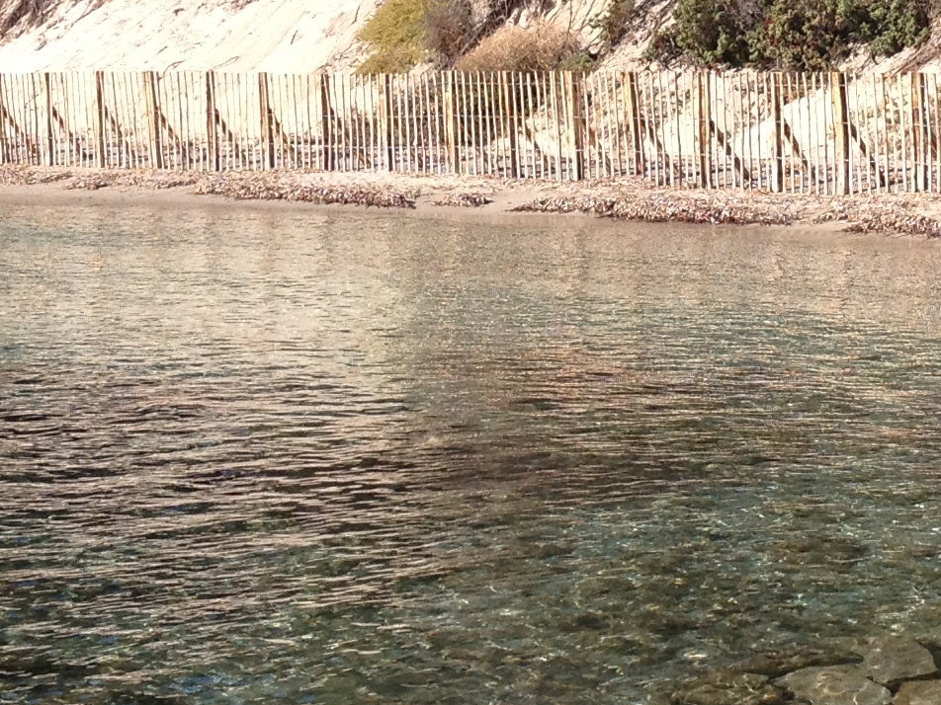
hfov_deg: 16.3
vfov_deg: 12.3
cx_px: 792
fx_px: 3262
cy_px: 96
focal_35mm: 120
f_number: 2.4
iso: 64
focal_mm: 4.28
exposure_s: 1/1381
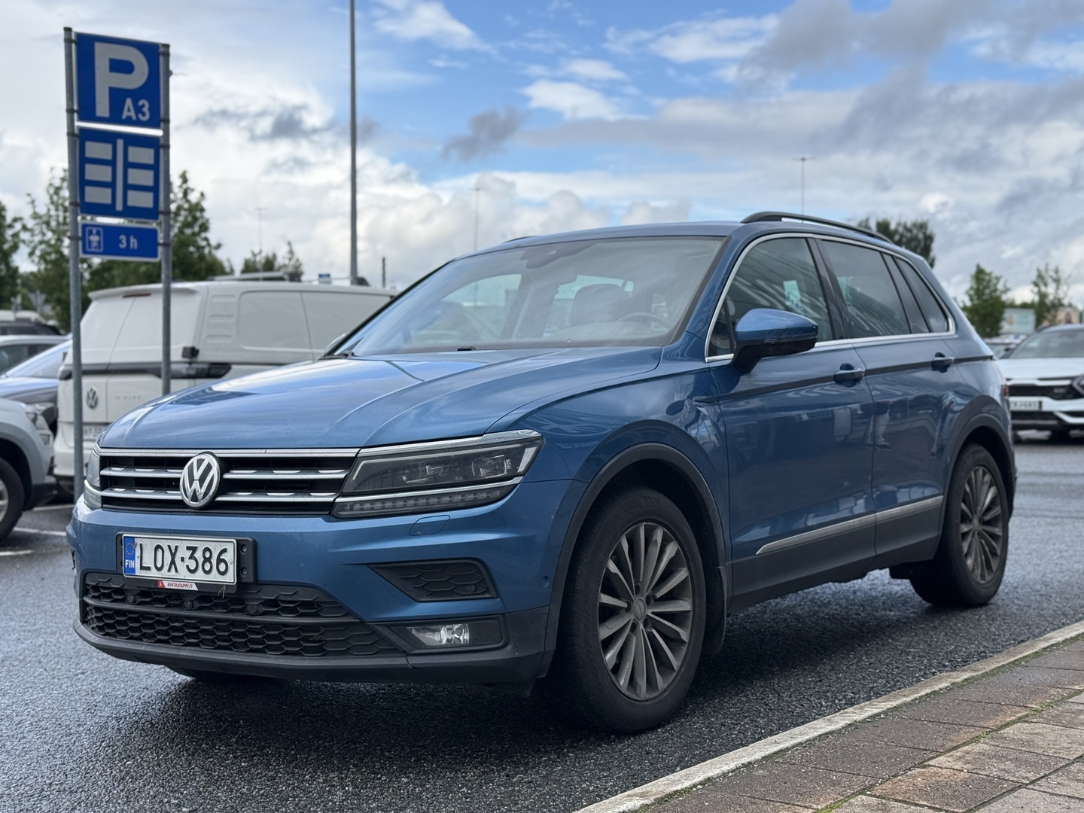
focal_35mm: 48
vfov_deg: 30.3
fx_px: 1503
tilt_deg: -1.5
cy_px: 406
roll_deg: -0.5
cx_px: 542
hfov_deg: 39.7
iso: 100
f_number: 1.78
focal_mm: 6.76
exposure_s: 1/1678
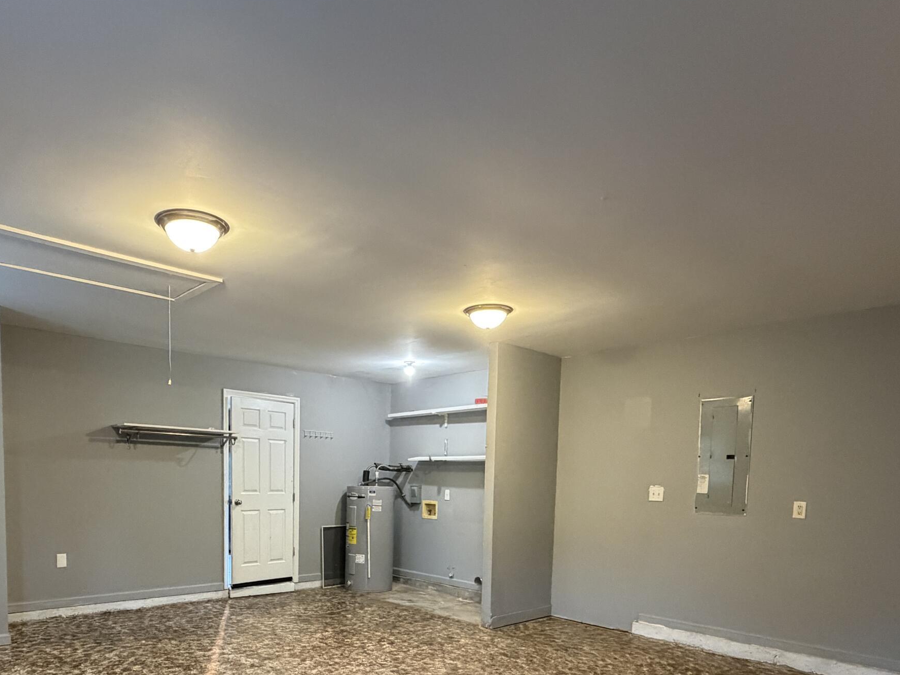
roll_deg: -0.8
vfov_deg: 53.7
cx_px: 373
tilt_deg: -4.1
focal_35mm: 24
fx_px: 624
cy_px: 522
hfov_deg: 71.1
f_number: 2.2
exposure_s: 1/60
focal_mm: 2.22
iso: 800
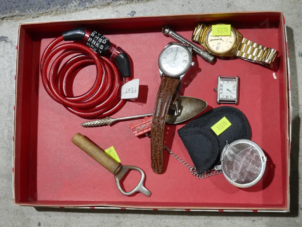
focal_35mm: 50
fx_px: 436
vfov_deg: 29.1
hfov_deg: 38.2
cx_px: 151
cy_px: 114
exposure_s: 1/60
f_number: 5.3
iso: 640
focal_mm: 25
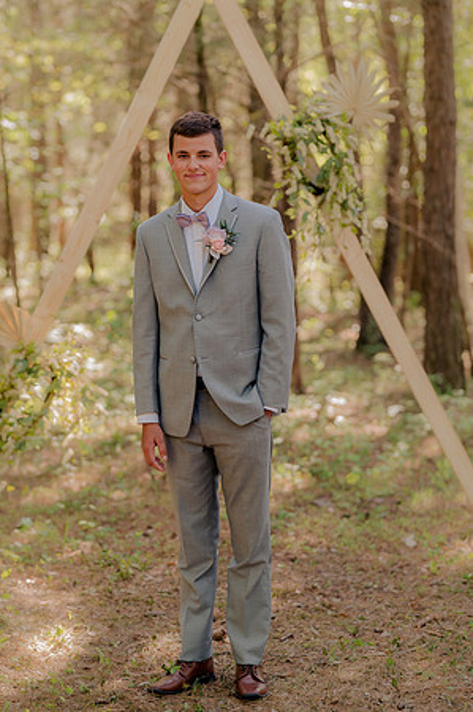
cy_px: 356
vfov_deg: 23.9
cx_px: 236
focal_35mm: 85
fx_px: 1679
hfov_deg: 16.0
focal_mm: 85
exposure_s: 1/640
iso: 560
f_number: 2.2
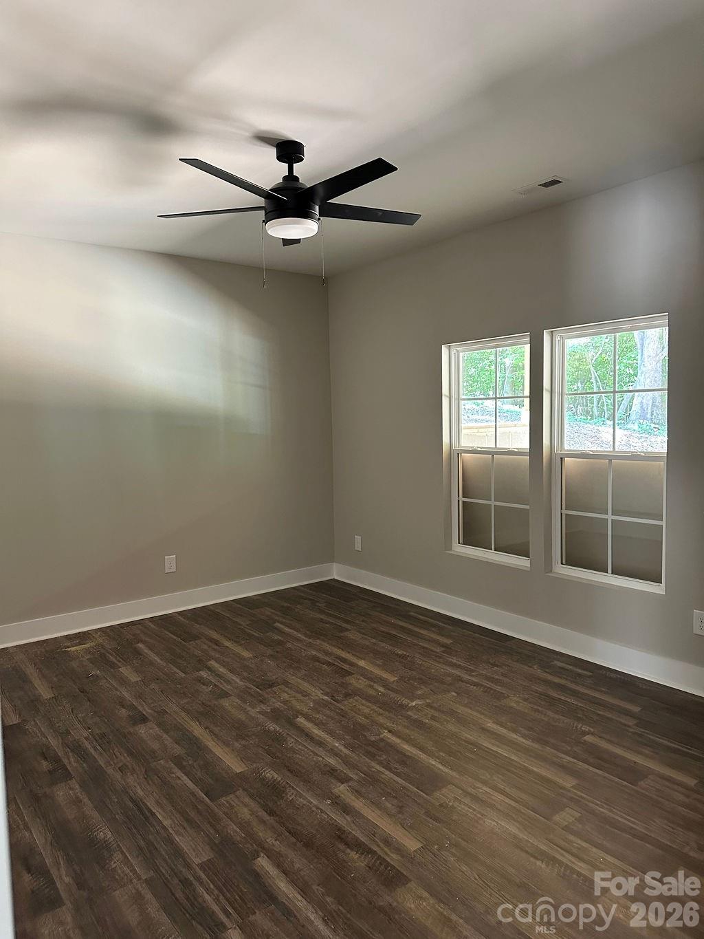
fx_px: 651
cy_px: 470
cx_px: 352
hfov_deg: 56.8
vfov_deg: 71.6
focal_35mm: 24
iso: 500
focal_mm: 6.86
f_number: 1.78
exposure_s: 1/60
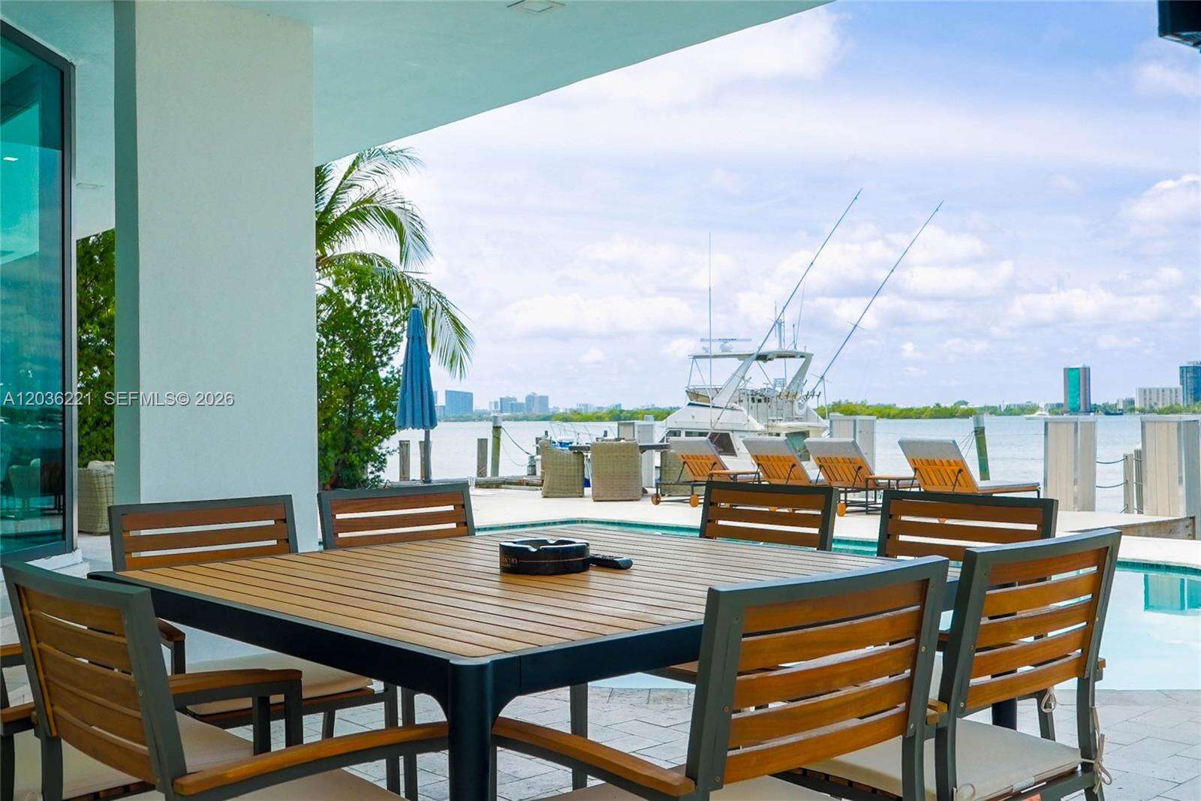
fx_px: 1201
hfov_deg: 53.1
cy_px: 400
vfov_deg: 36.9
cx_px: 600
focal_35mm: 36
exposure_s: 1/400
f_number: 5.6
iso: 640
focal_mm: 24
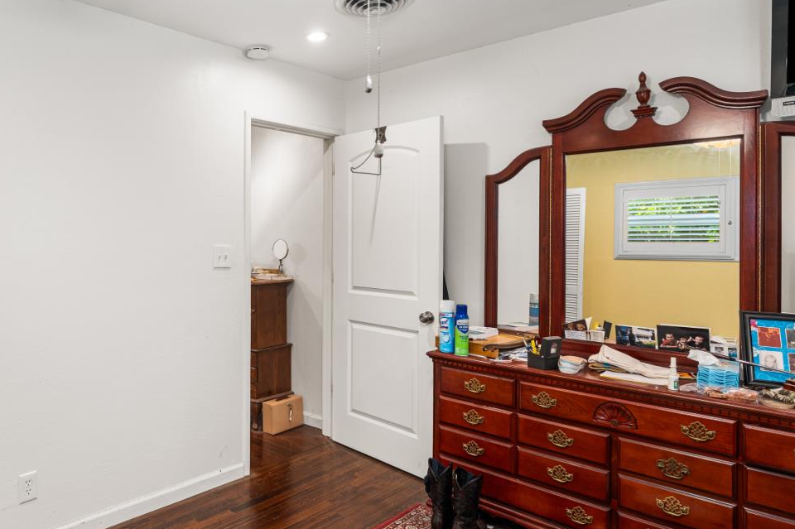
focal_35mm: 25
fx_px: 552
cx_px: 229
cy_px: 276
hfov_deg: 68.3
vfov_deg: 51.2
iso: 250
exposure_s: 1/13
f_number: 4
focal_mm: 16
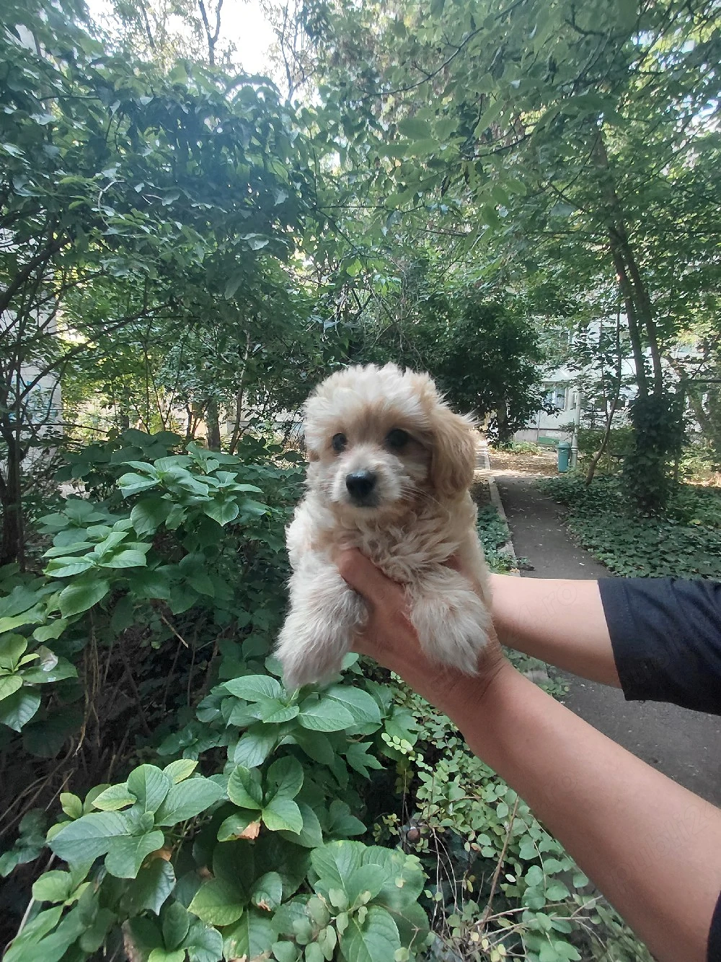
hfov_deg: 78.1
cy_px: 481
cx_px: 360
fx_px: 444
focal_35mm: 16
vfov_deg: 94.5
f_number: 2.2
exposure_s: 1/50
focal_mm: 1.64
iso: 50
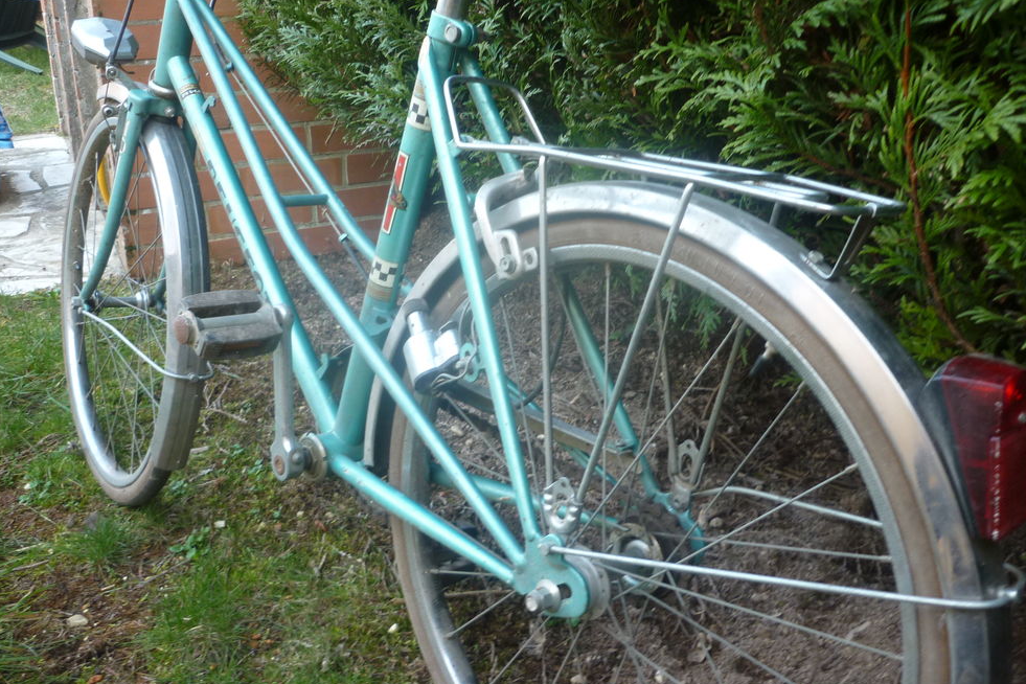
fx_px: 997
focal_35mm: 35
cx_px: 520
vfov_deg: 37.8
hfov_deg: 54.4
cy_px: 304
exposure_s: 1/30
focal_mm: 5.5
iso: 100
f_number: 2.8
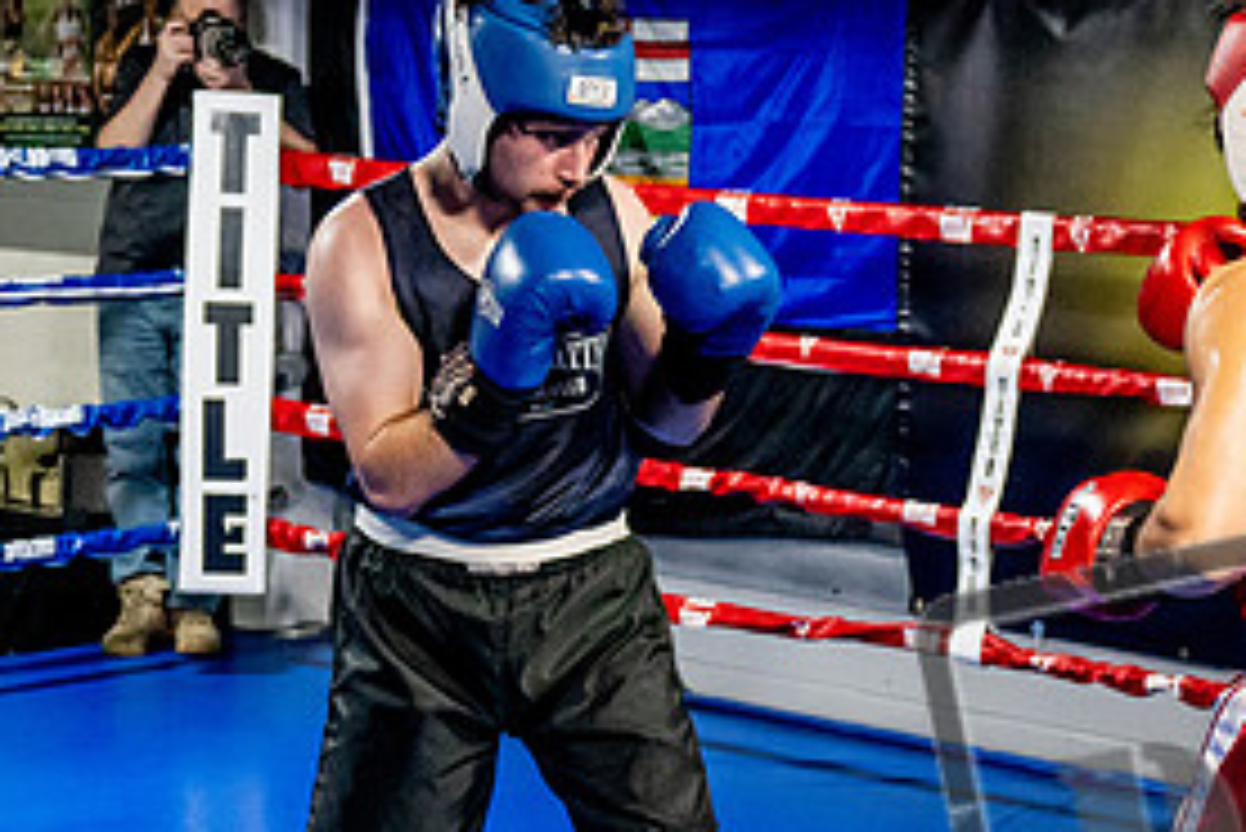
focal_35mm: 88
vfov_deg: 15.4
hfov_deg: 22.9
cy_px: 672
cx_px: 927
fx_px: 3047
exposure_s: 1/800
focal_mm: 28
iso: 5000
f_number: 2.8
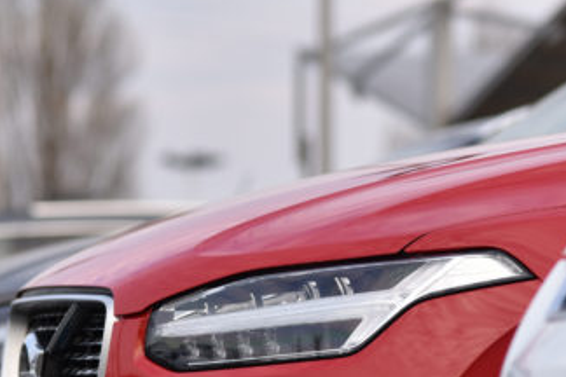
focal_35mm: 236
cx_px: 253
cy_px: 434
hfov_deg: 8.7
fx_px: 3710
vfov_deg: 5.8
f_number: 2.2
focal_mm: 85
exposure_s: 1/1000
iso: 100
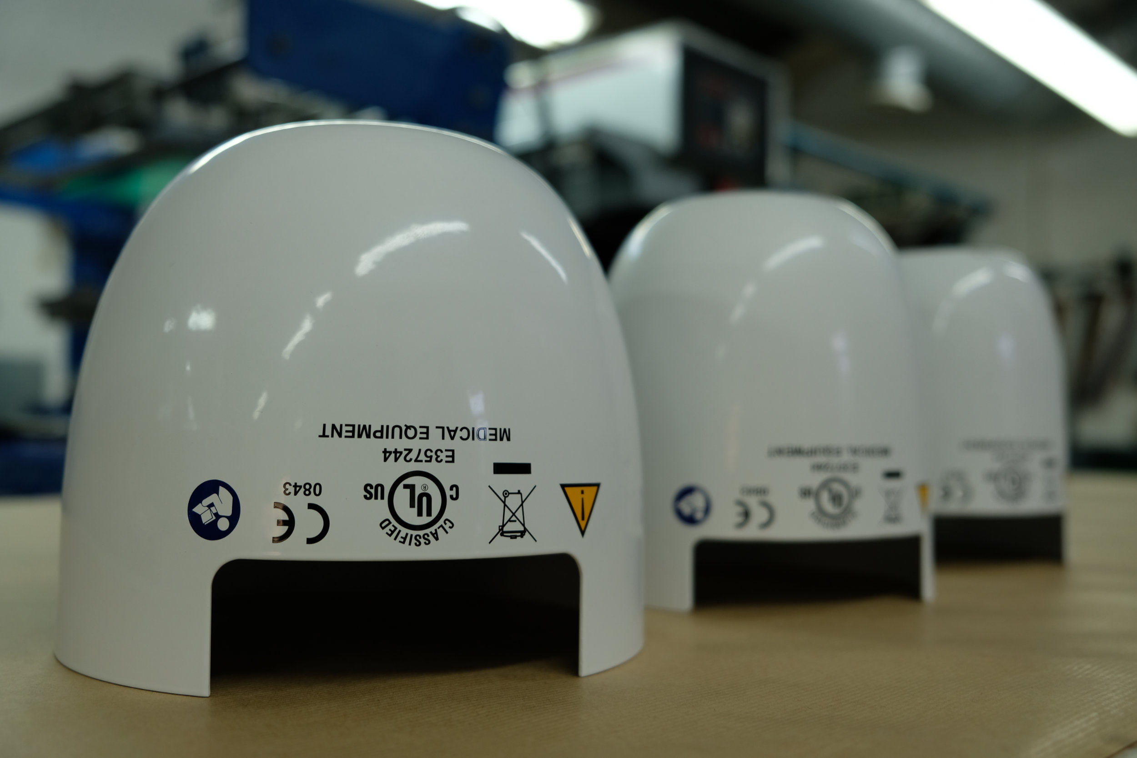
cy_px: 379
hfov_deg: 53.1
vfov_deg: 36.9
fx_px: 1137
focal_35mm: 36
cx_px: 568
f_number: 3.2
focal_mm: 24.3
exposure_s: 1/90
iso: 200
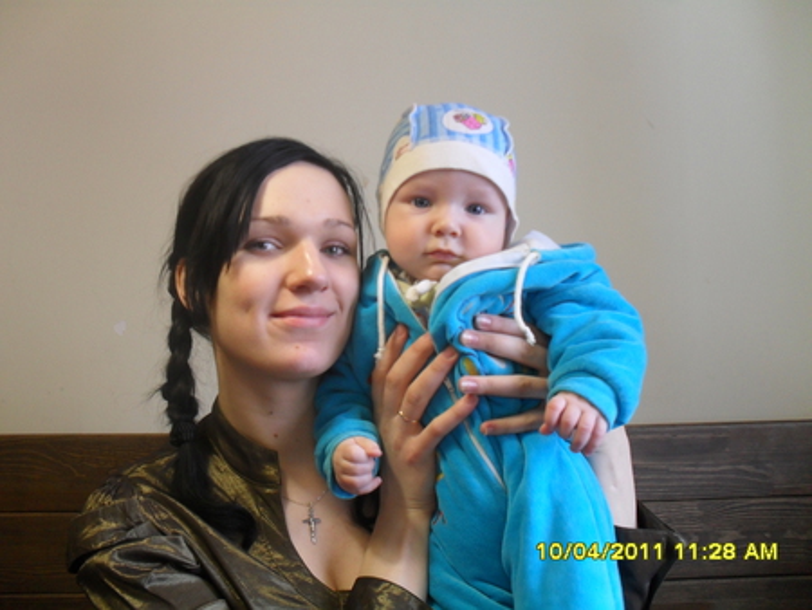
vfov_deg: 40.7
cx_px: 406
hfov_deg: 52.6
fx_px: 821
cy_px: 305
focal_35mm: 35
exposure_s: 1/30
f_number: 3.2
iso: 160
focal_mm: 6.3
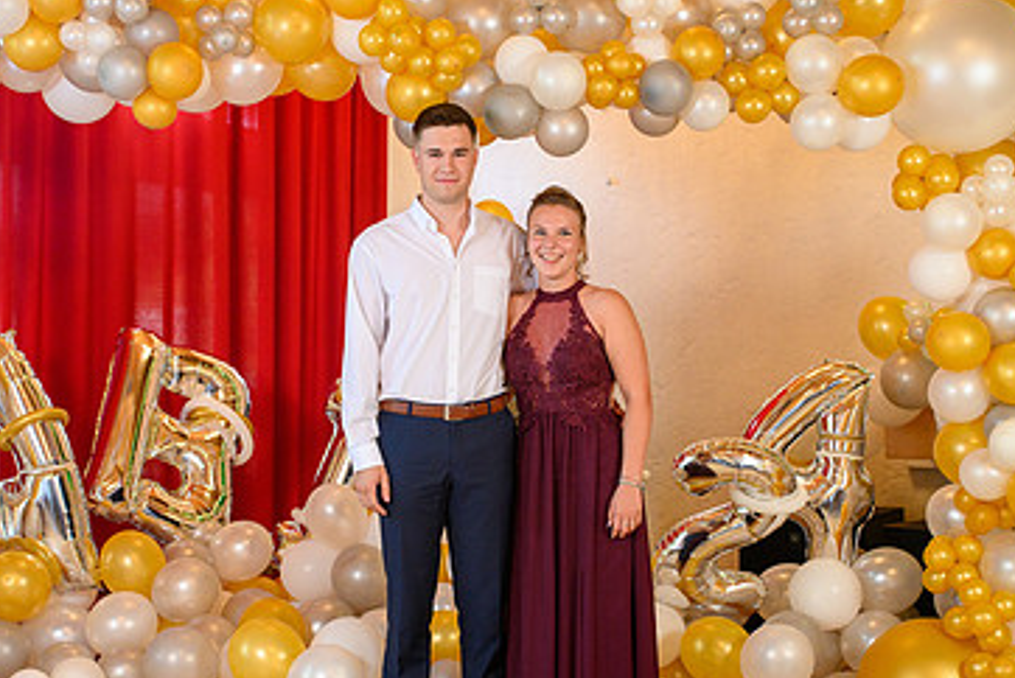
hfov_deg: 35.6
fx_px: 1580
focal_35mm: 56
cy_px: 373
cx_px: 454
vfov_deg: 24.2
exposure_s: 1/100
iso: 1250
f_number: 3.5
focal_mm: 35
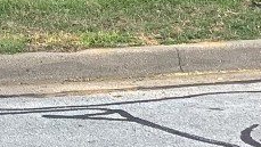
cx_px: -261
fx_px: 1045
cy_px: -115
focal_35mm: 151
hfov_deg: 12.5
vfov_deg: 7.8
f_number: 2.4
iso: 64
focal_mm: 3.3
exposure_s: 1/120
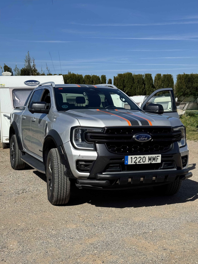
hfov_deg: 30.3
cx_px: 99
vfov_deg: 39.7
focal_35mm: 48
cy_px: 132
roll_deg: +0.8
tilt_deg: -4.4
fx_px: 366
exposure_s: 1/7092
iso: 80
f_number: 1.78
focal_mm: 6.76
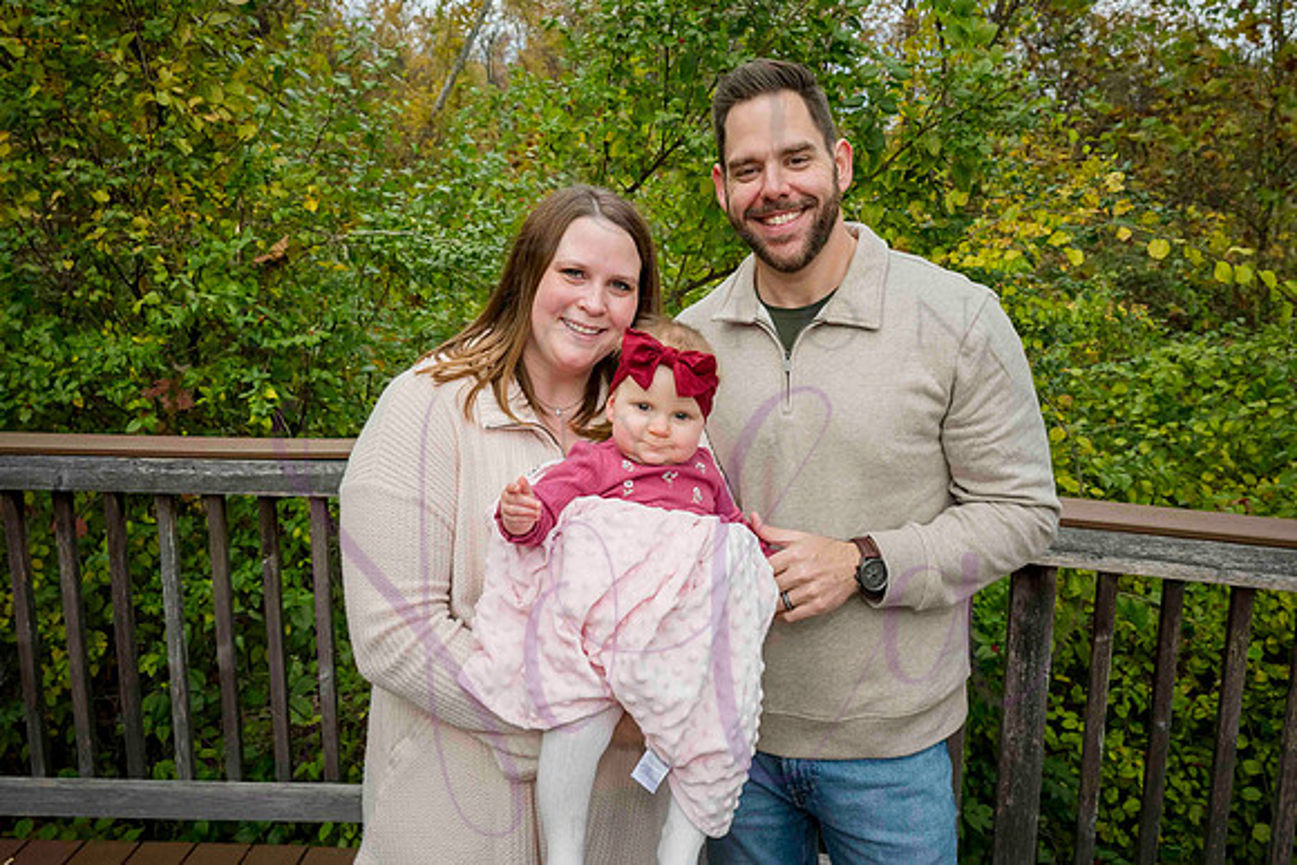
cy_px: 346
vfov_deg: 45.0
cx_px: 640
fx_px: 1038
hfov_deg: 64.0
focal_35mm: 29
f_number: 6.3
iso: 400
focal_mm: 24
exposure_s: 1/640
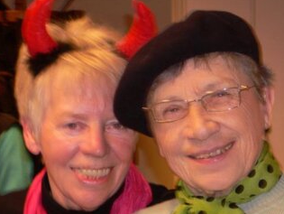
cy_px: 129
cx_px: 158
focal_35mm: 123
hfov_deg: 16.0
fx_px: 1010
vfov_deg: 12.1
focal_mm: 16.1
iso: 100
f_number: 4.9
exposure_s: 1/8
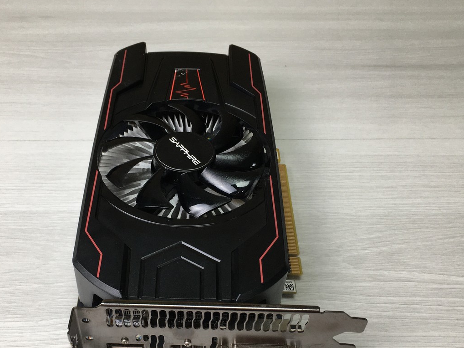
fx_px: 550
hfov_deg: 45.5
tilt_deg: -46.7
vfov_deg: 34.9
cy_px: 225
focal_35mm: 41
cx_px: 187
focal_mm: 4.15
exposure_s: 1/100
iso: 40
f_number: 2.2
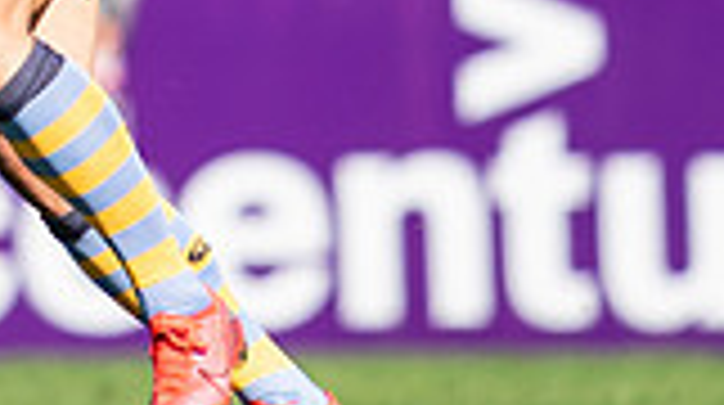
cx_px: -309
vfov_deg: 0.4
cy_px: -503
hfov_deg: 0.6
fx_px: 65922
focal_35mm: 3439
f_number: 2.8
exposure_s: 1/1250
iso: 100
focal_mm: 400
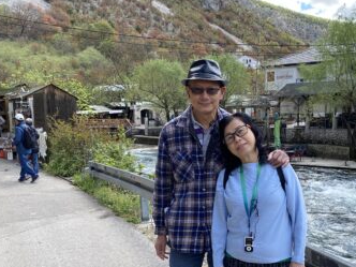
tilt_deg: -12.3
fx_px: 483
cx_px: 239
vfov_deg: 30.1
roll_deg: +0.1
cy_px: 216
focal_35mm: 47
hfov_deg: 39.9
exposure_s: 1/620
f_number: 1.8
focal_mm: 4.25
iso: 32
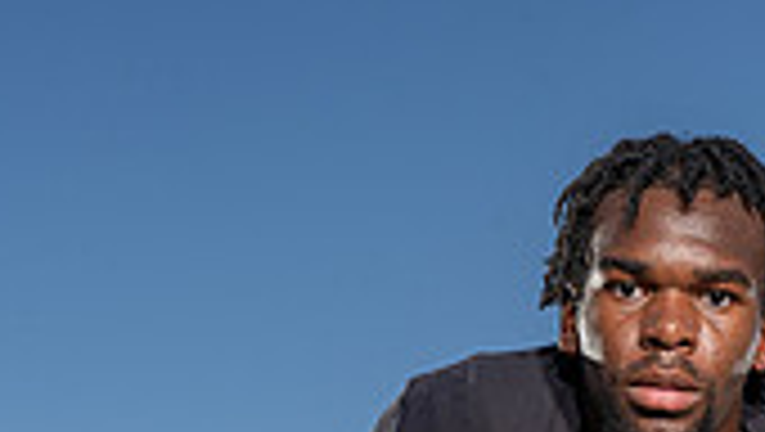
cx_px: 612
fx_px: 1746
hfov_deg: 24.3
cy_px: 963
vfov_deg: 12.0
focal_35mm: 86
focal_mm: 31
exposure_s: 1/250
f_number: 11
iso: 160
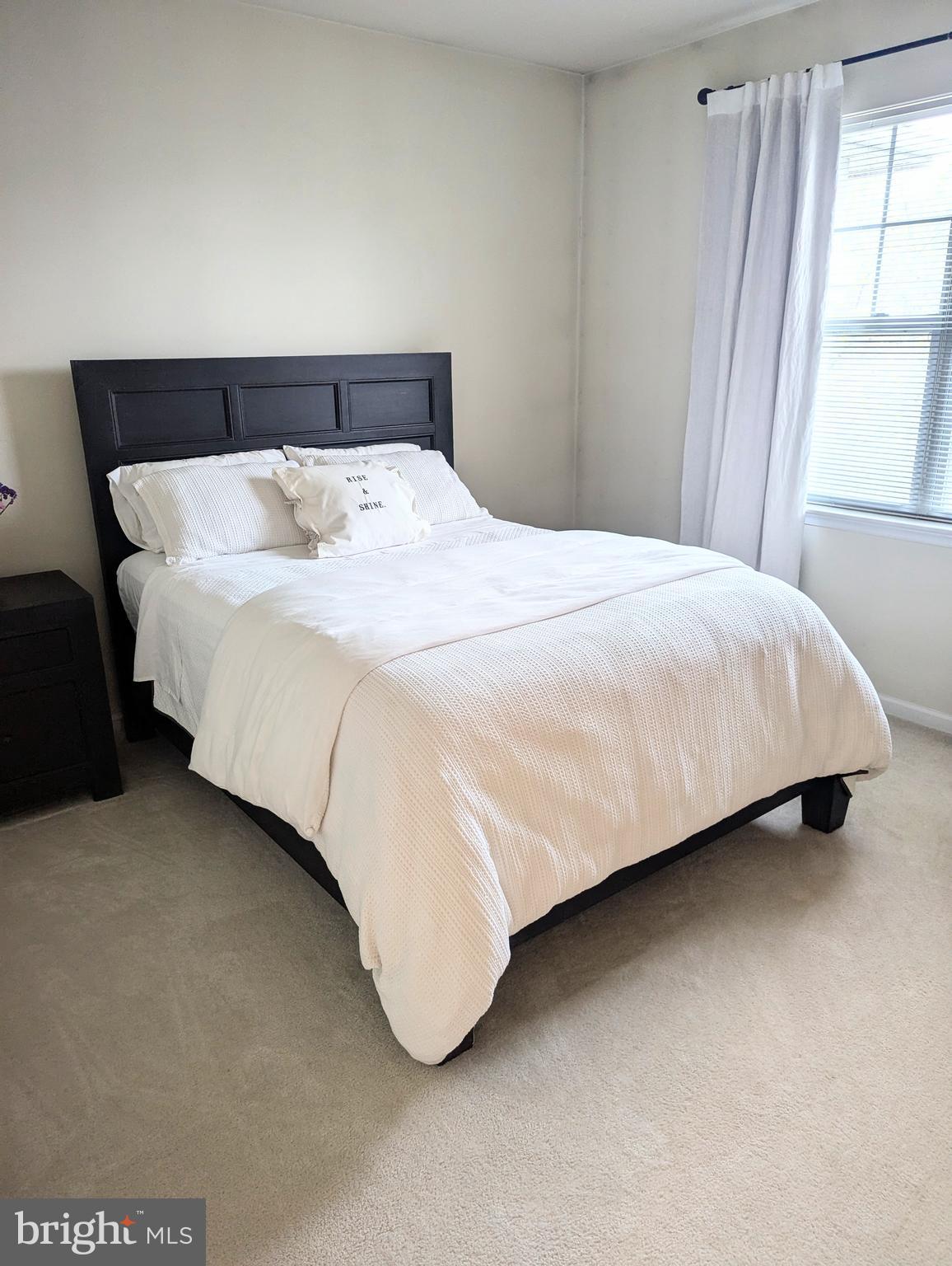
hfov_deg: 56.9
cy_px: 633
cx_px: 476
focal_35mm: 24
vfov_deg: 71.5
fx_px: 878
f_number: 1.85
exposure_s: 1/24
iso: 49
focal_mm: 6.81
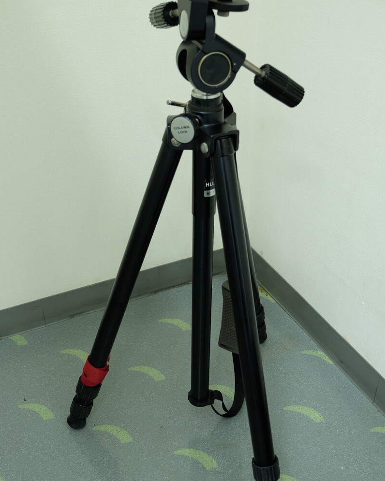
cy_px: 245
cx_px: 192
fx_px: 612
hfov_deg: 34.9
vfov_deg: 42.9
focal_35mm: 43
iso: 200
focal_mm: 25.6
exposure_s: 1/8
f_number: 5
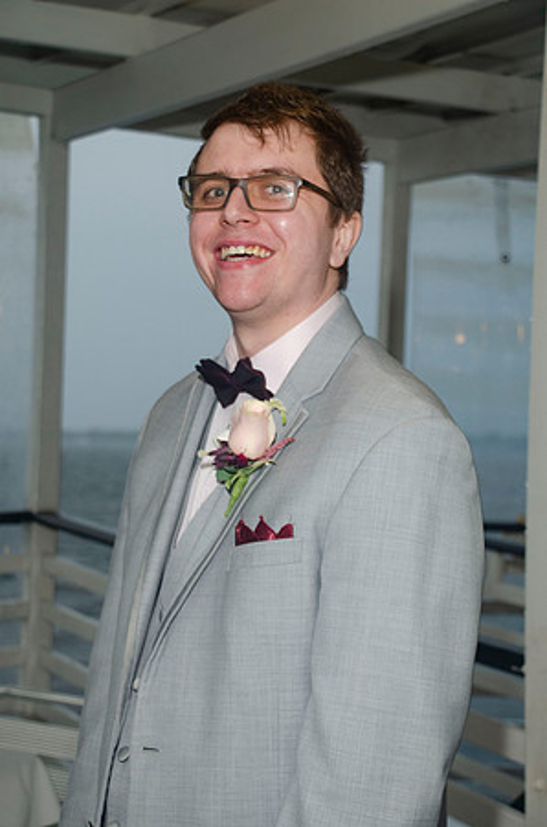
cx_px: 274
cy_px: 414
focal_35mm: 72
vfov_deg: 28.1
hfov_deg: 18.8
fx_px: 1649
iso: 400
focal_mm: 48
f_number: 5.6
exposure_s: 1/60
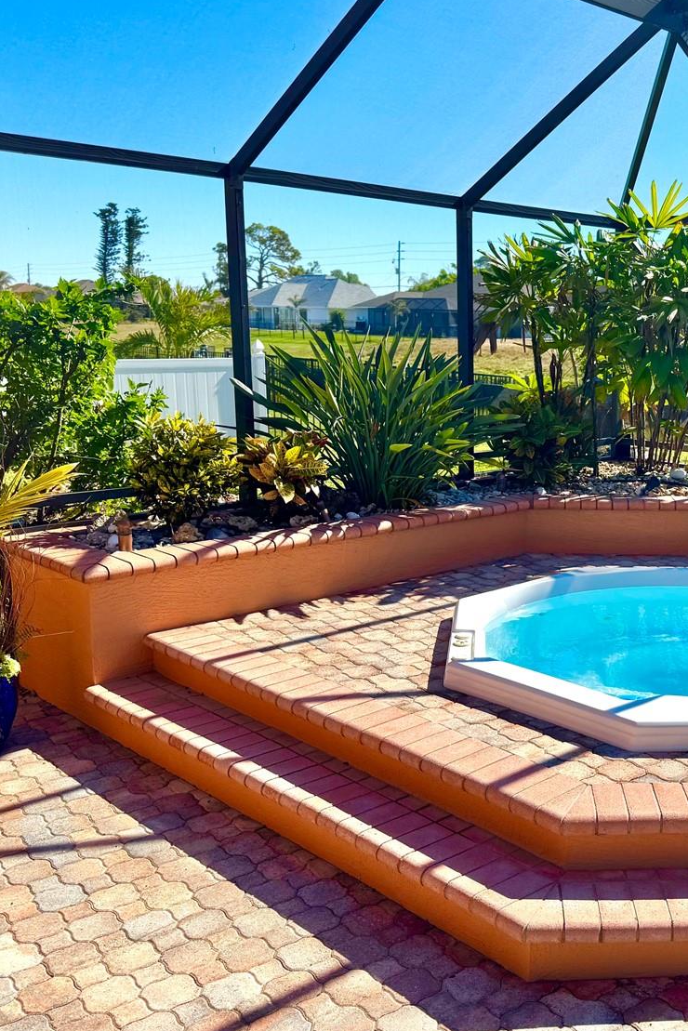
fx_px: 1031
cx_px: 578
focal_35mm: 36
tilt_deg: -13.5
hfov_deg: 35.4
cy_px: 501
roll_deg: -0.7
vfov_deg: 53.1
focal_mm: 6.76
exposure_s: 1/3247
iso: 80
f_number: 1.78
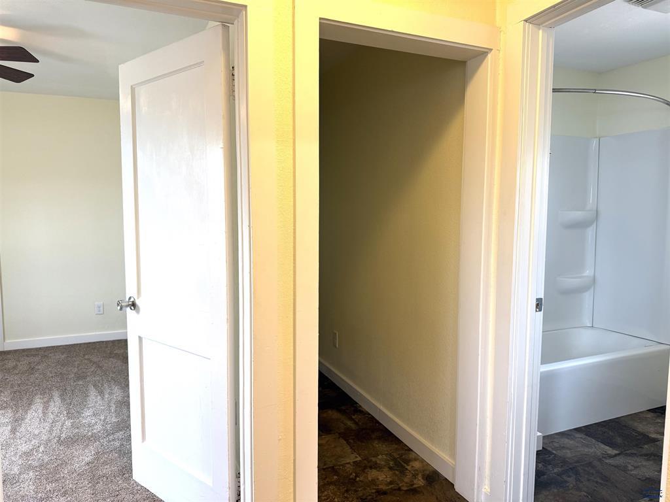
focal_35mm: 24
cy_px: 251
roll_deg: -0.1
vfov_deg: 56.8
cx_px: 335
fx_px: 465
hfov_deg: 71.6
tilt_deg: -4.9
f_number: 1.78
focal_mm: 6.76
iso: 125
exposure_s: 1/120
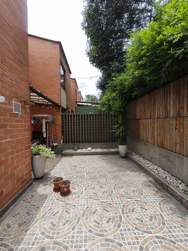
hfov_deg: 81.7
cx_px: 94
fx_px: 109
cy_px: 126
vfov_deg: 98.2
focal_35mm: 15
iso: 50
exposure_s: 1/972
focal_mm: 1.91
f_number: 2.2
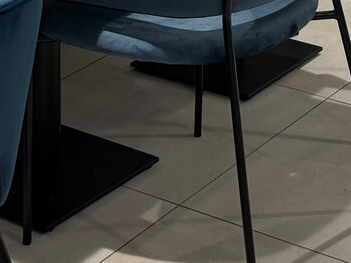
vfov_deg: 9.6
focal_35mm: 140
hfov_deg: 14.0
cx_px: 265
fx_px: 1419
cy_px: -318
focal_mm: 6.76
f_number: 1.78
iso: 100
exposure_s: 1/100
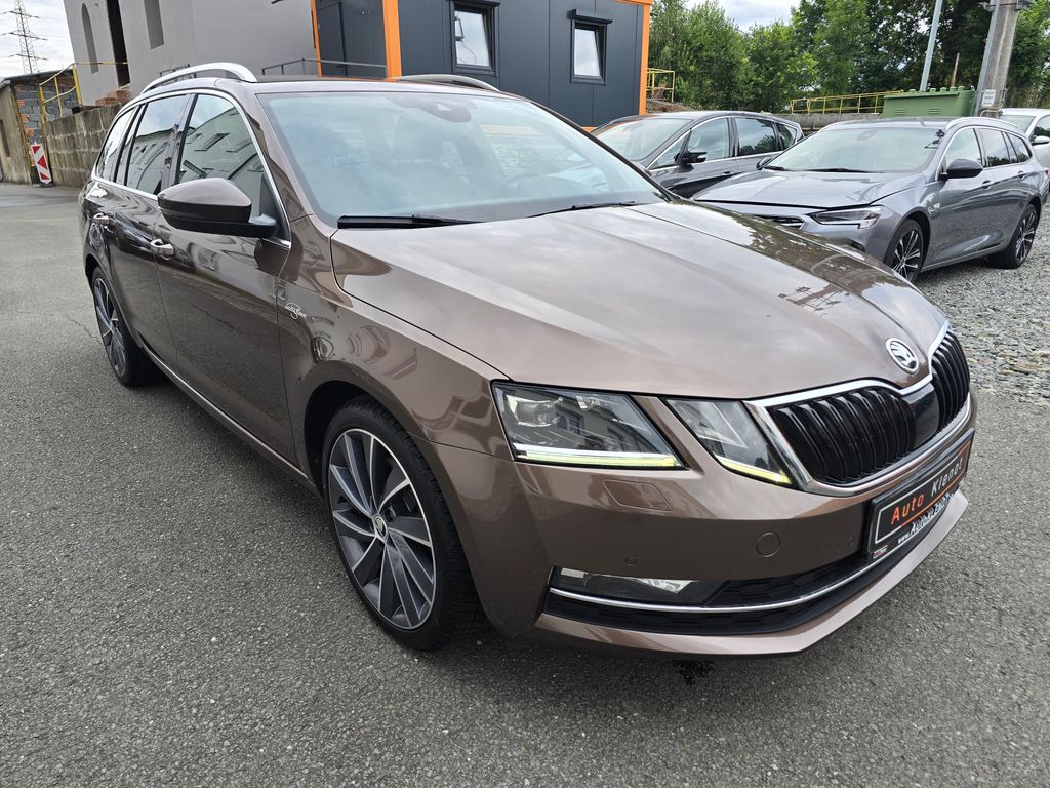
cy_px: 394
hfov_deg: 73.9
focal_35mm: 23
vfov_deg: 58.9
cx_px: 525
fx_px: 698
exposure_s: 1/180
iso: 50
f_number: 1.7
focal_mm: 6.3
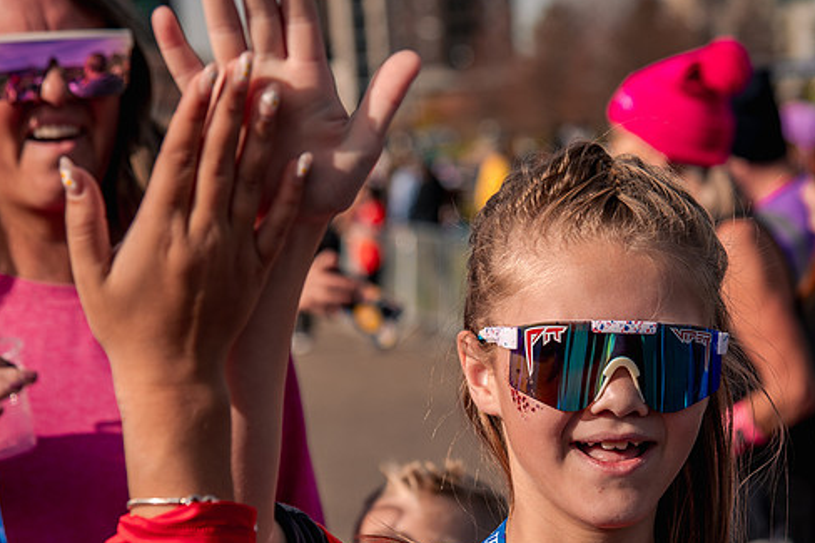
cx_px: 570
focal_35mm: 145
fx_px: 3281
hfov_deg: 14.1
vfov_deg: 9.4
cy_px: 390
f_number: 5
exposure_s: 1/1250
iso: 200
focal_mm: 85
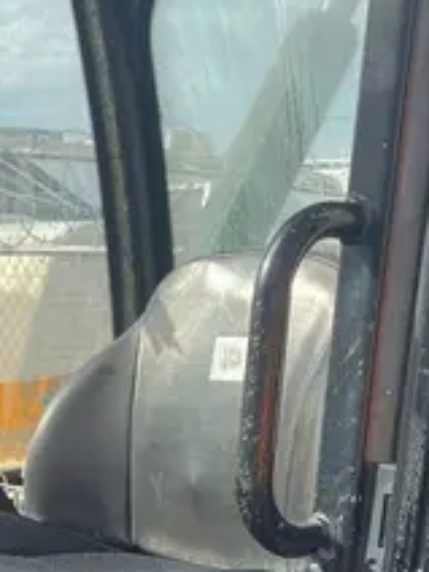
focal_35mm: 90
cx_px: -202
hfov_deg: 15.3
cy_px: 630
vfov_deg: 20.7
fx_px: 1487
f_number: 1.6
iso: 50
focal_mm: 5.1
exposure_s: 1/992
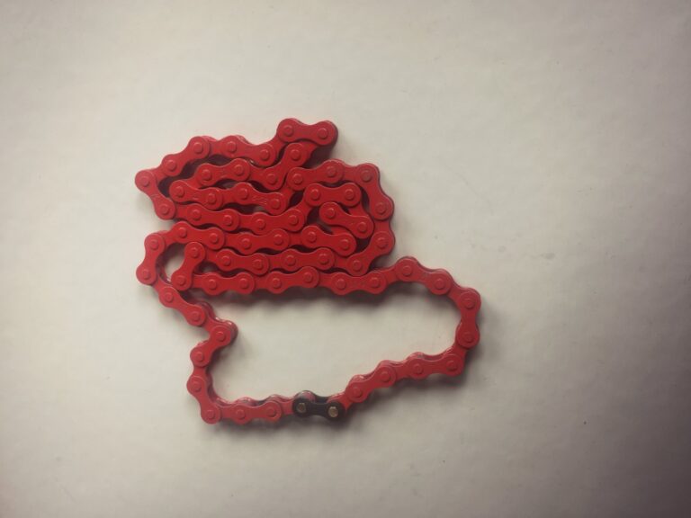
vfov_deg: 48.2
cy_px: 259
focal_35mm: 29
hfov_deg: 61.7
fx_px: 579
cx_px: 346
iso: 32
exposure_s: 1/115
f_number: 2.2
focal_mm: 4.15
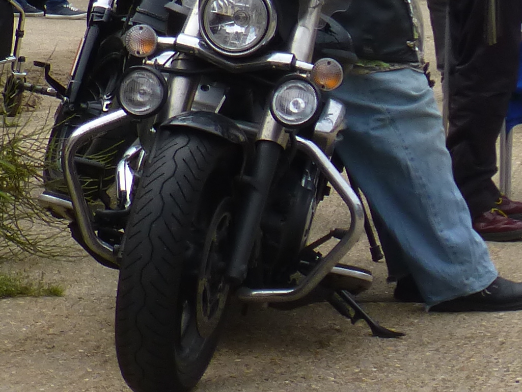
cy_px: -35
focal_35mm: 215
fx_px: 3243
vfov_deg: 6.9
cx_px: 968
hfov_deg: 8.8
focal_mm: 9
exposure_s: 1/500
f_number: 4.4
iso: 100
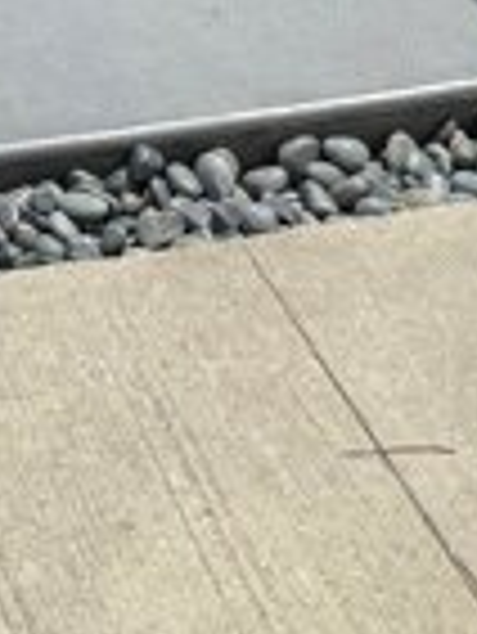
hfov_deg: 11.6
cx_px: -400
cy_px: -585
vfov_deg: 14.3
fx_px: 2165
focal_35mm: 118
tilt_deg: -13.2
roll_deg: -1.8
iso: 32
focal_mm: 4.2
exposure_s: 1/5556
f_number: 1.6
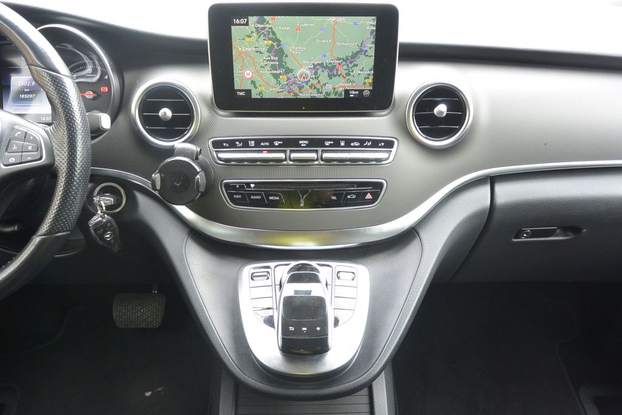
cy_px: 208
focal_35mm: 29
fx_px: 501
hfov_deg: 63.7
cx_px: 311
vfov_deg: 45.0
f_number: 3.5
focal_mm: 11
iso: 400
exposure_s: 1/60
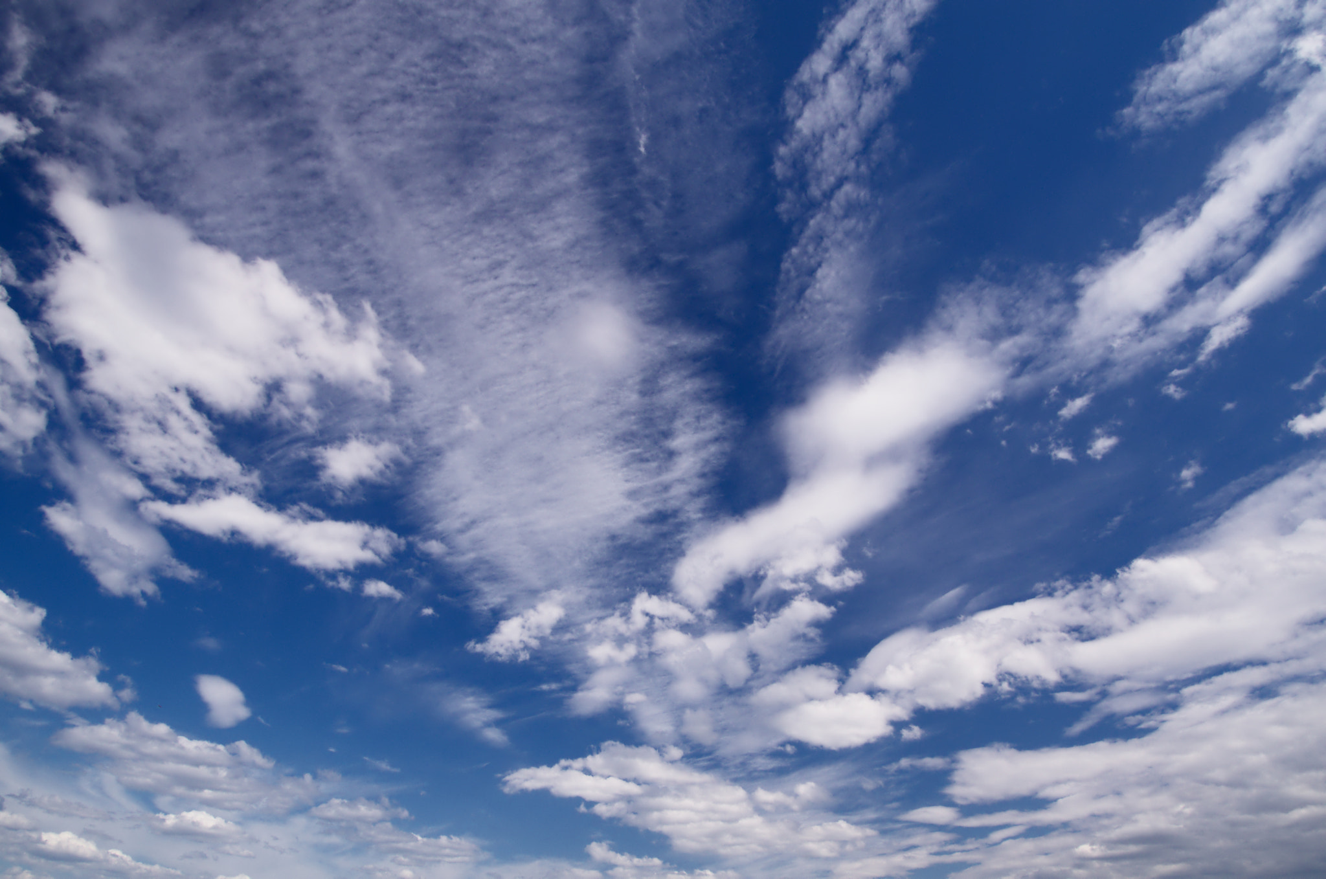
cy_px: 440
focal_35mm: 16
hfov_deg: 95.1
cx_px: 663
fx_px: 607
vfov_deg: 71.9
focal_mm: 11
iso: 320
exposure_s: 1/250
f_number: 10
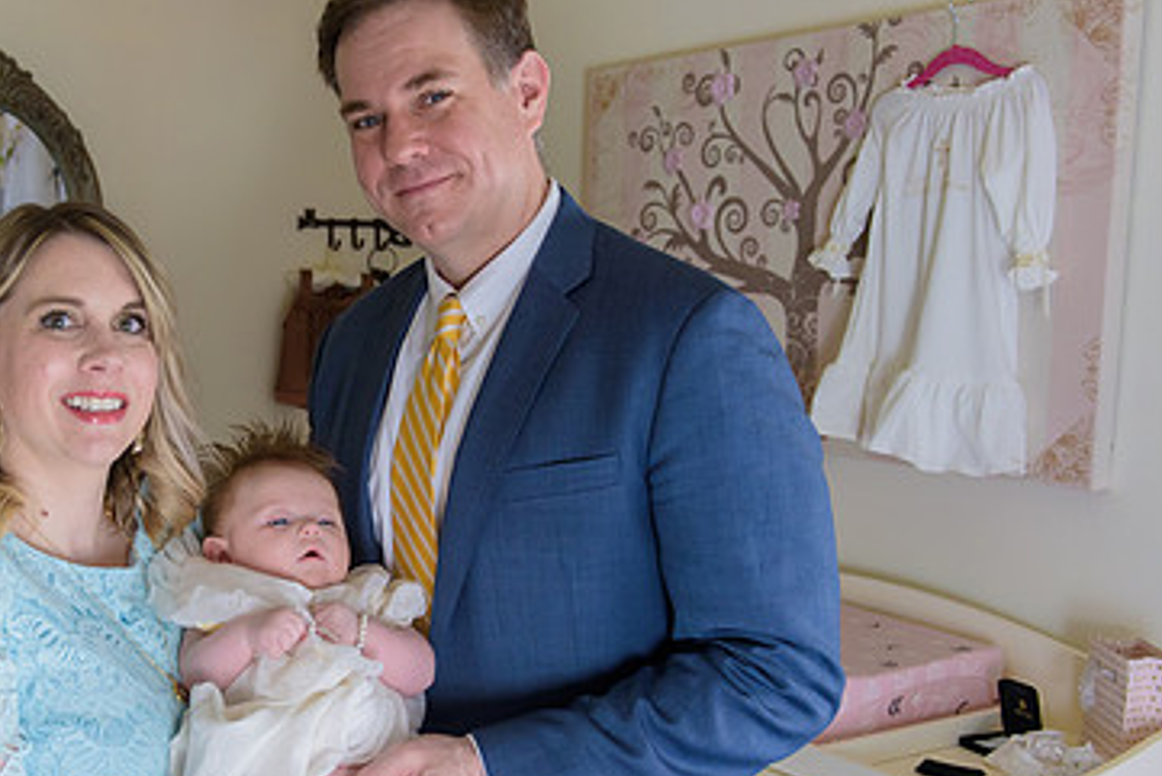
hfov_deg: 42.2
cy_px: 465
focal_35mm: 45
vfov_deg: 29.8
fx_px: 1453
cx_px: 286
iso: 1600
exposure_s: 1/125
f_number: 3.2
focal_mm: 28
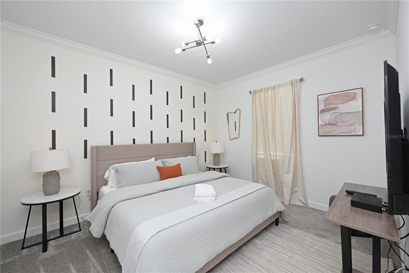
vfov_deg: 81.2
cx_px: 204
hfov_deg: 104.3
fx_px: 159
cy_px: 136
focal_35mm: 14
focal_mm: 14
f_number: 4.5
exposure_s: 1/80
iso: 200
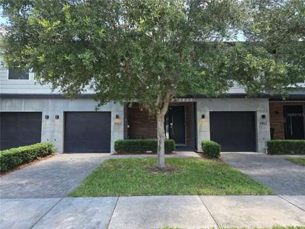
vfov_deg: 58.9
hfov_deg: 73.9
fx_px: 203
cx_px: 152
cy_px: 114
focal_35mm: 23
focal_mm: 5.4
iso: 80
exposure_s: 1/508
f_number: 1.8
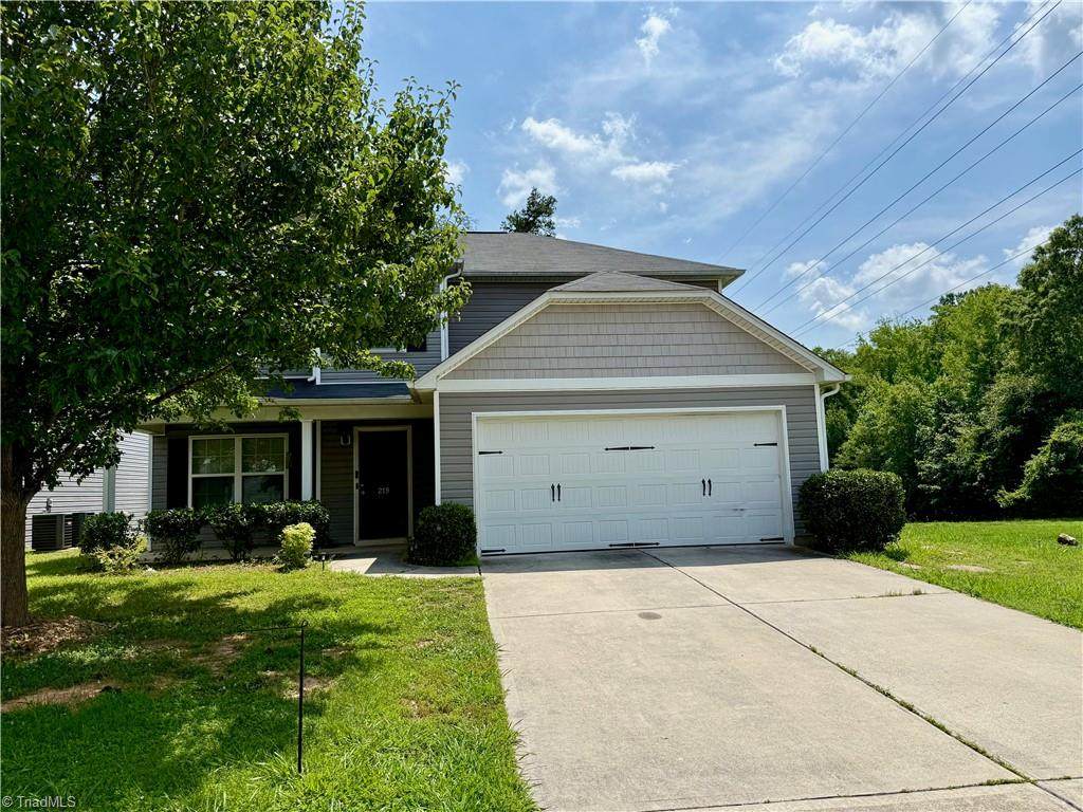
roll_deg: +2.4
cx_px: 542
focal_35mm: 24
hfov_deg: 71.6
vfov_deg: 56.8
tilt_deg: +5.6
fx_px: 751
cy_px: 406
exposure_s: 1/7353
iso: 80
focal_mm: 6.76
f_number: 1.78
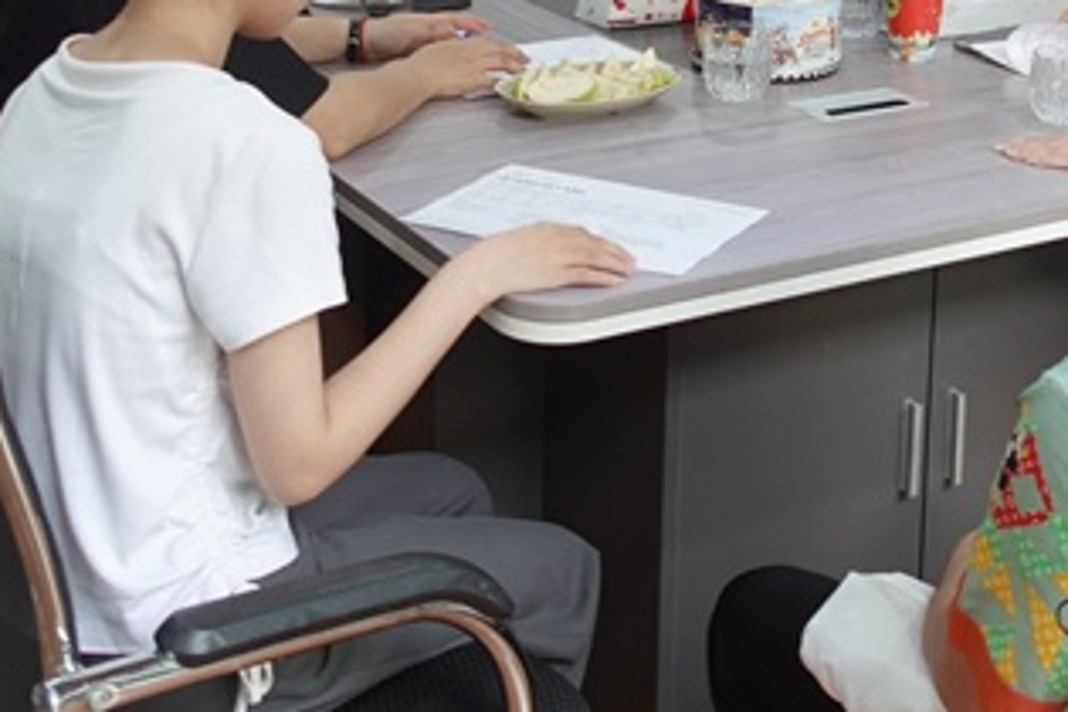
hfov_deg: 32.5
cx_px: 739
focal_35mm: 61
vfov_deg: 20.8
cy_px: -137
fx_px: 1810
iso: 250
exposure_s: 1/60
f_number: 2.8
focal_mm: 9.4
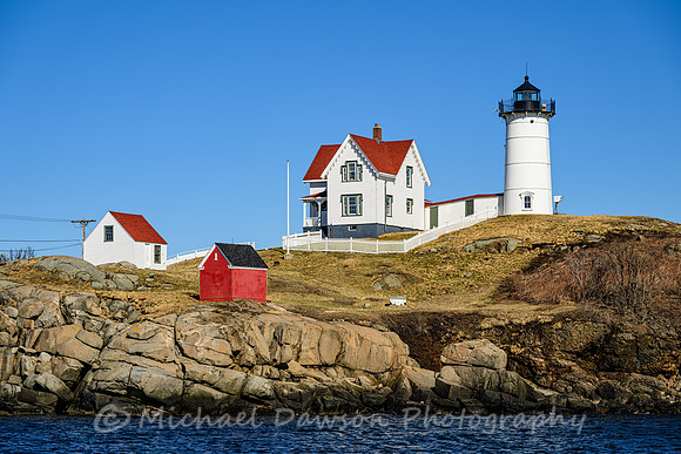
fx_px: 1797
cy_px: 227
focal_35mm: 95
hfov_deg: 21.5
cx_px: 340
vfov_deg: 14.4
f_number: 8
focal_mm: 95
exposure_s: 1/320
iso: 64
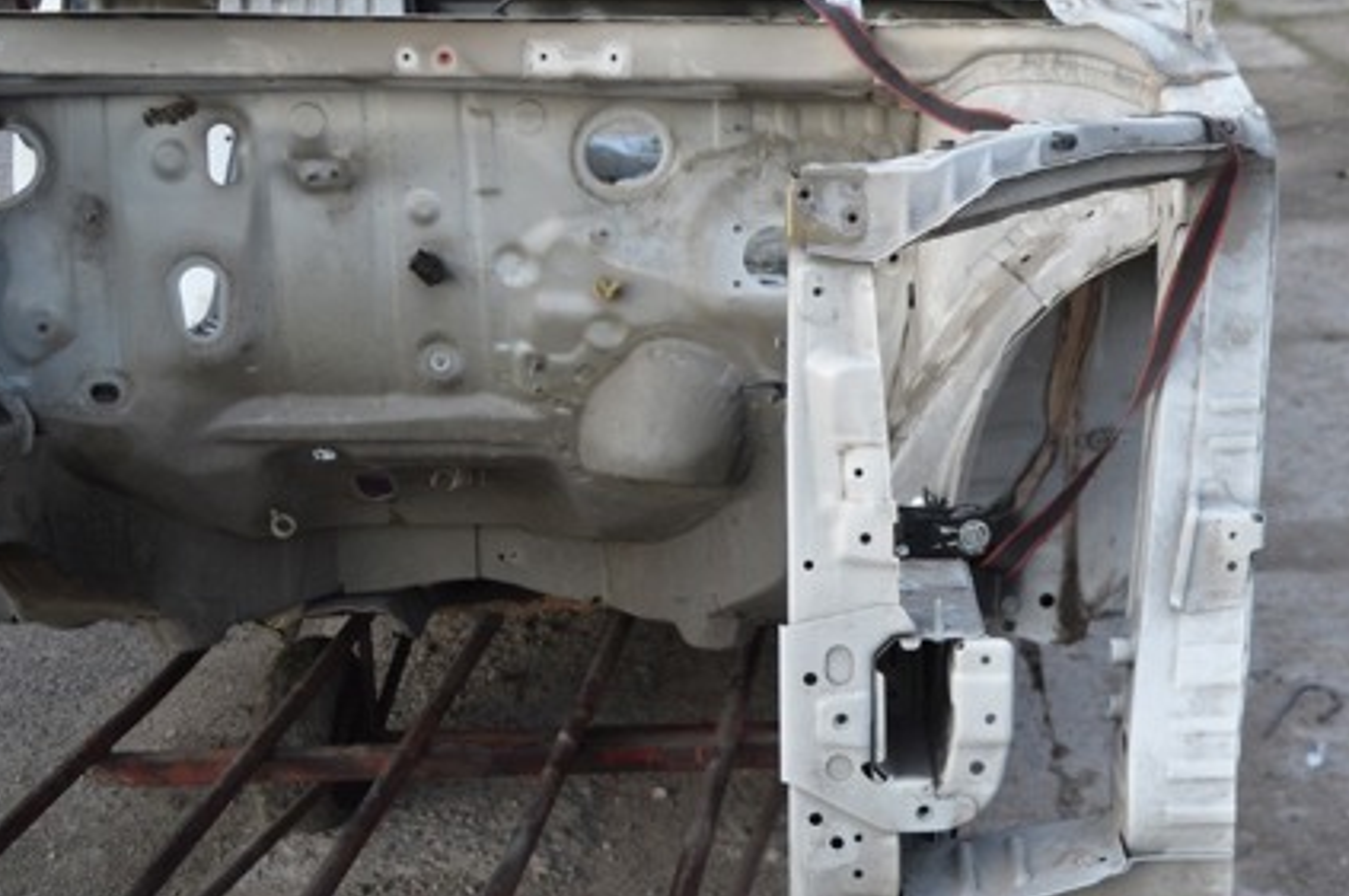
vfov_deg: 23.8
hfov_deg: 34.9
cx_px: 899
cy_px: 403
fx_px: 2124
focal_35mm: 57
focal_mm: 25
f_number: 4.5
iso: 400
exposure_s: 1/60
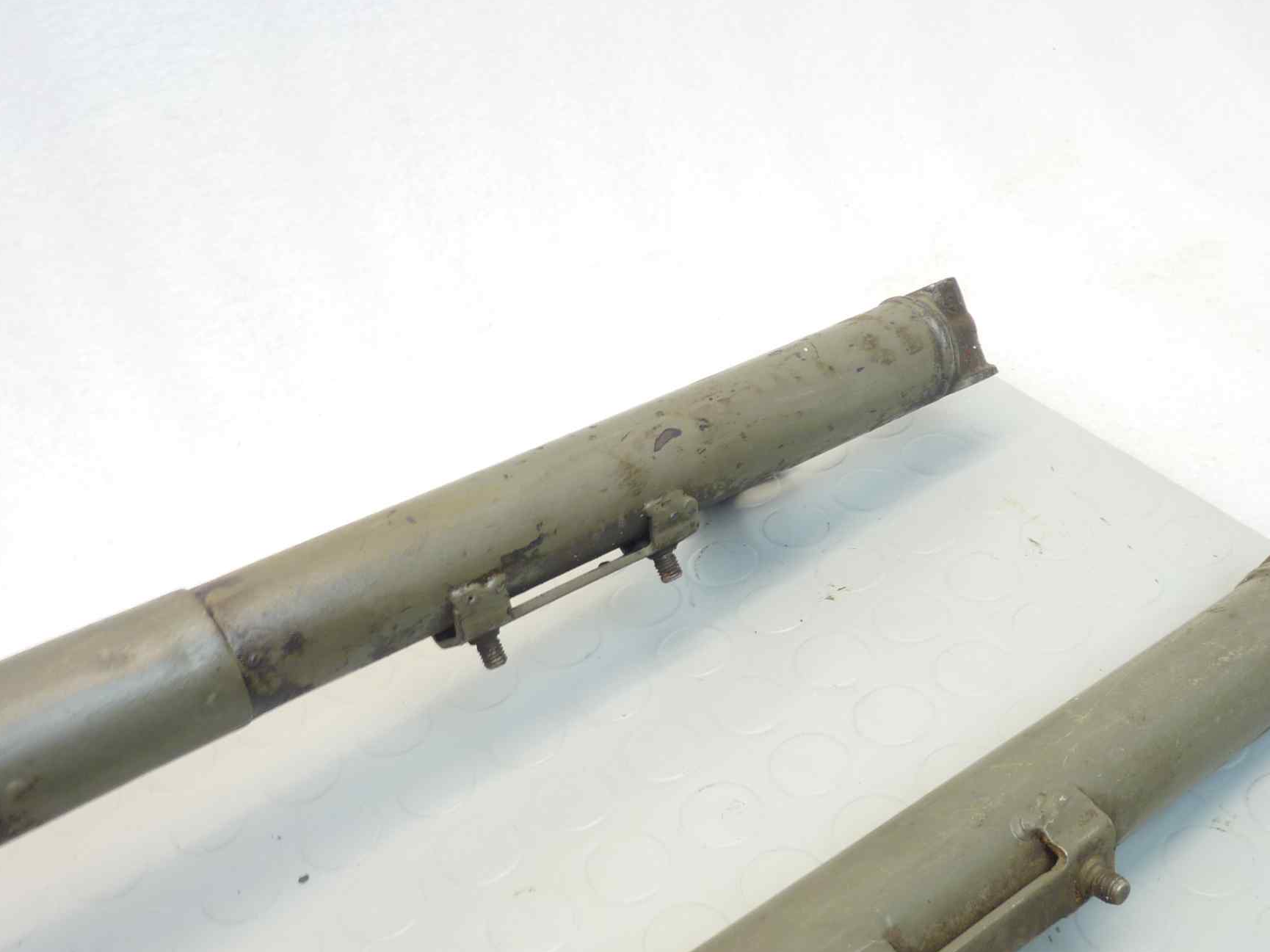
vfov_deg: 38.0
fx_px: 1357
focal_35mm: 37
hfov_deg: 50.1
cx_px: 689
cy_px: 666
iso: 80
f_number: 3.3
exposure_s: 1/13
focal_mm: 4.1
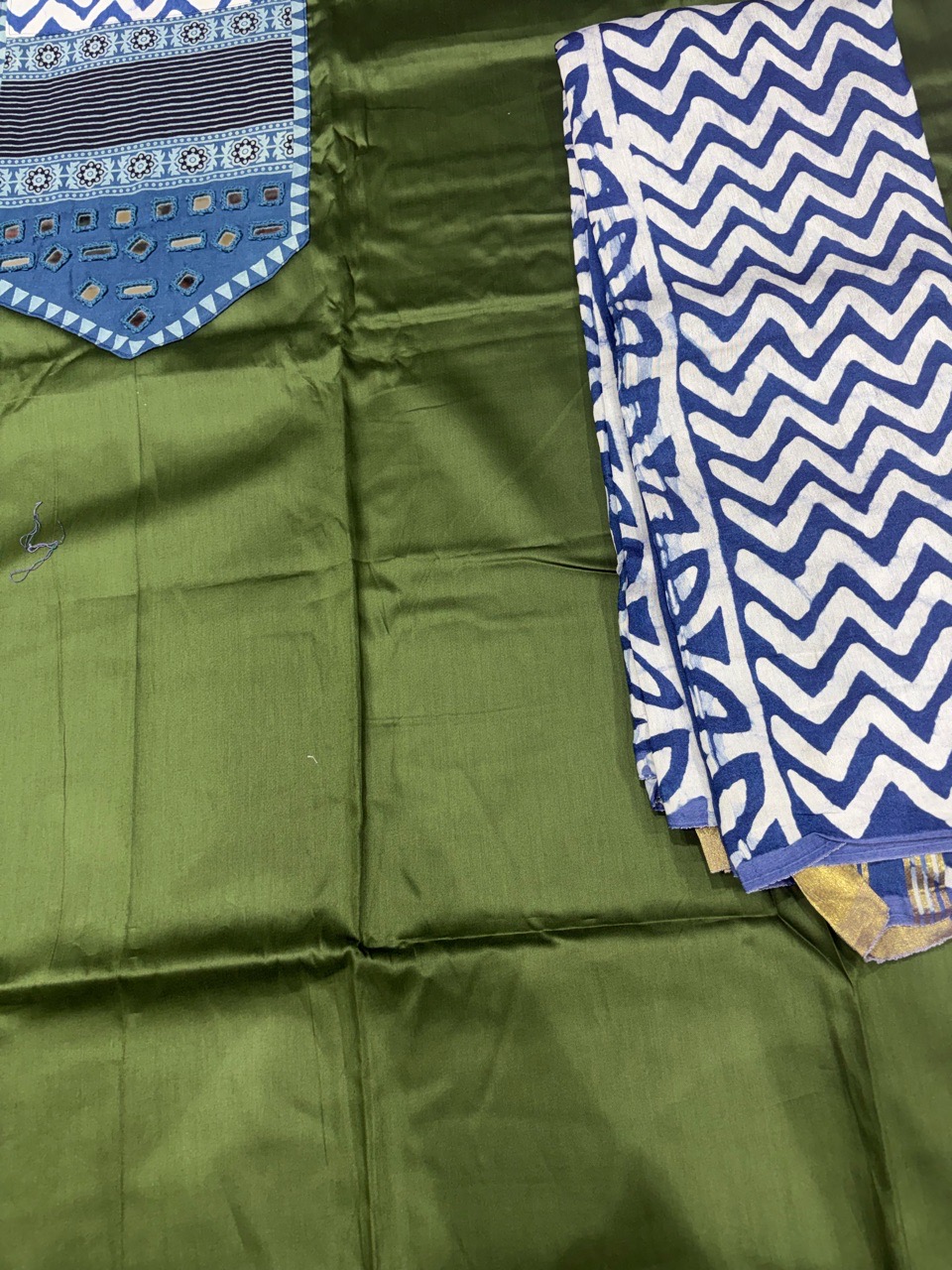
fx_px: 953
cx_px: 476
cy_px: 635
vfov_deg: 67.3
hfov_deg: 53.1
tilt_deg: -71.1
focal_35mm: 26
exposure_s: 1/100
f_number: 1.6
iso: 64
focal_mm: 5.96
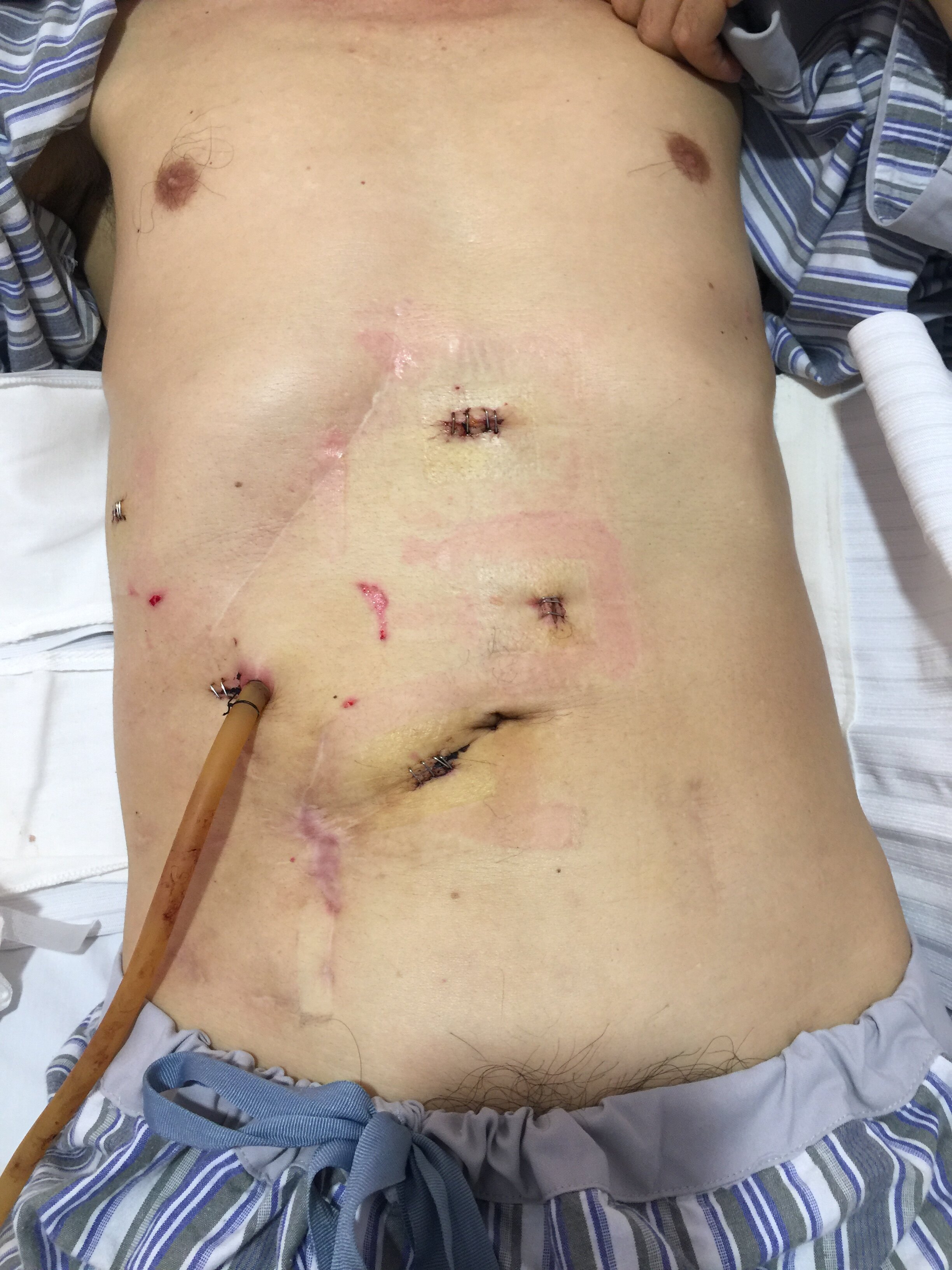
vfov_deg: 61.7
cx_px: 476
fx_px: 1063
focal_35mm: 29
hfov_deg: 48.2
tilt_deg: -59.6
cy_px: 635
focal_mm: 4.15
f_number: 2.2
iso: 50
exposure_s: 1/17
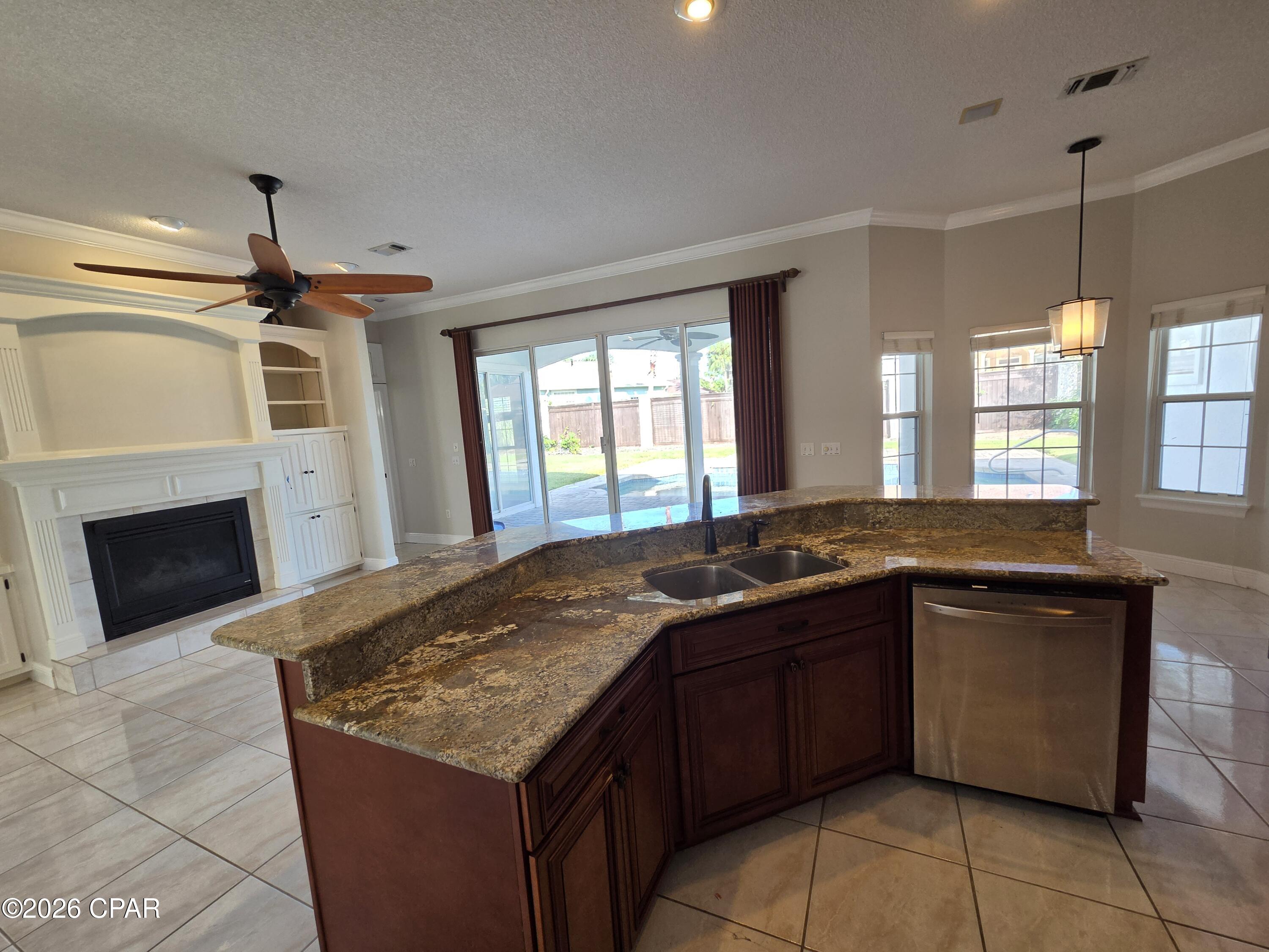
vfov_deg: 89.9
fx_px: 477
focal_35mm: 13
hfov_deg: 106.2
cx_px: 634
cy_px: 476
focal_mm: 2.2
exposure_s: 1/120
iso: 80
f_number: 2.2
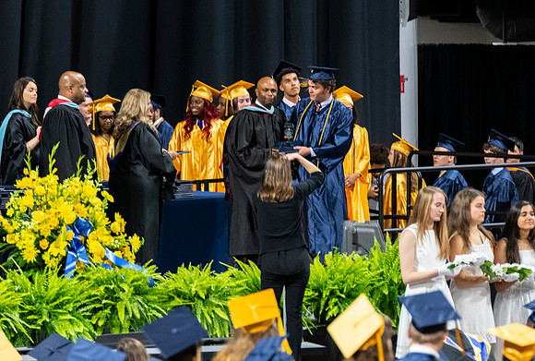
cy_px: 183
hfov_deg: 6.1
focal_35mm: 337
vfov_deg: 4.1
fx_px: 5030
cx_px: 335
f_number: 4
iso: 2000
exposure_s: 1/200
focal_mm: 190
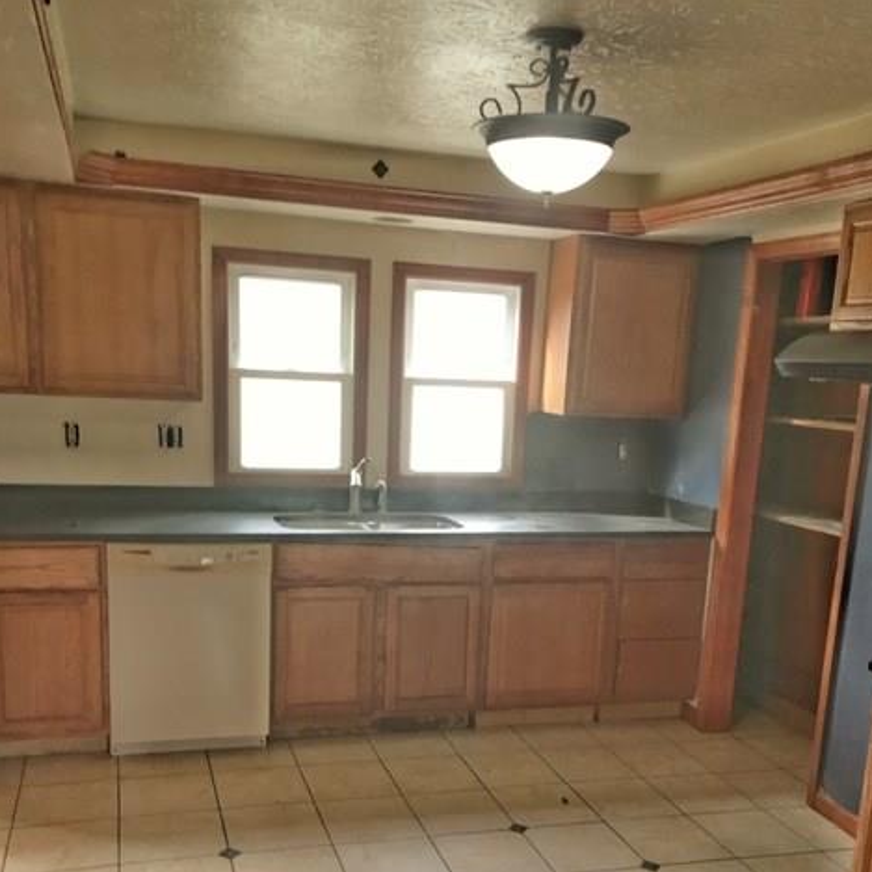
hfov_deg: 47.2
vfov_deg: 46.4
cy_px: 591
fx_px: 997
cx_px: 437
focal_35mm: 35
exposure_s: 1/30
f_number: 2.2
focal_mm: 4.15
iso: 100
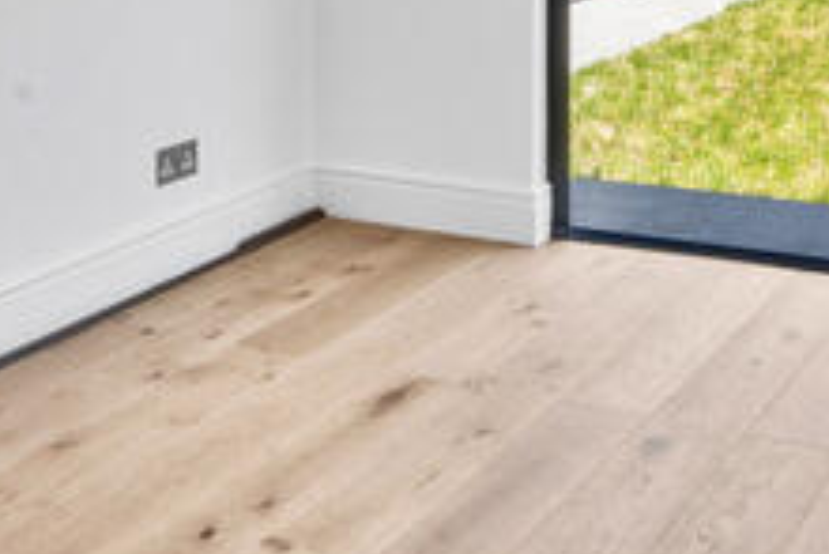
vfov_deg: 19.2
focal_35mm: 65
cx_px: 622
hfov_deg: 30.4
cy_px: -187
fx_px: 1498
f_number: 16
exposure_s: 1/5
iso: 250
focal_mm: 14
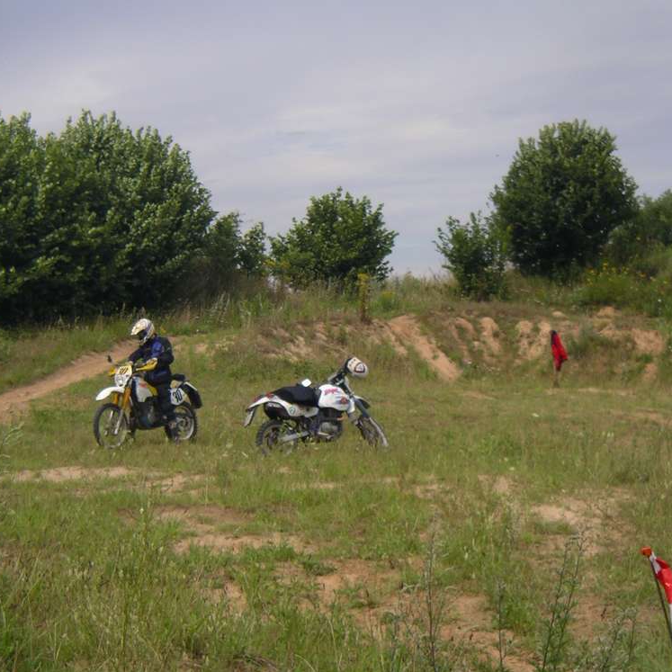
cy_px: 336
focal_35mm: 123
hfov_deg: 14.2
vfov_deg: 14.2
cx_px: 265
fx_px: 2701
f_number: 3.9
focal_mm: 16
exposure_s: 1/400
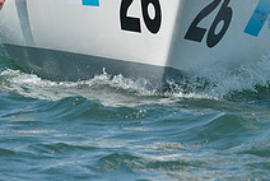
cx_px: 171
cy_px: -25
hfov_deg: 3.8
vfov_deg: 2.5
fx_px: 4101
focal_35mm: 546
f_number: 10
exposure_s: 1/1000
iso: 400
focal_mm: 200
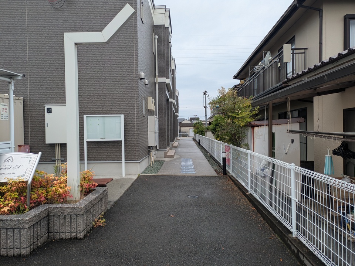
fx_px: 256
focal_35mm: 25
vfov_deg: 54.9
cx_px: 178
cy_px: 133
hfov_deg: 69.4
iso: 45
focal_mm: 5.43
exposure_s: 1/555
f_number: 1.89
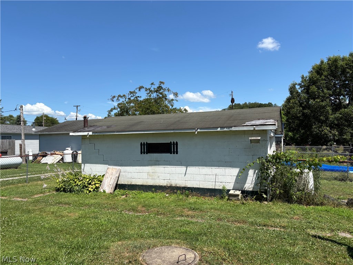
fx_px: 265
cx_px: 176
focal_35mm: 26
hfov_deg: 67.3
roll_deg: +0.3
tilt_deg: +4.2
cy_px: 132
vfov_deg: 53.1
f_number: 1.6
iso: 50
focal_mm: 5.96
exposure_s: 1/3448
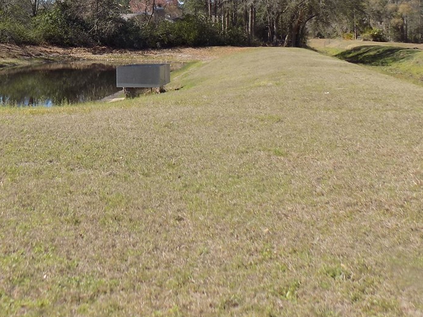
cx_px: 122
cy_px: -15
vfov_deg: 25.9
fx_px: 648
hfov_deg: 35.6
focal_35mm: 53
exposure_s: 1/800
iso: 80
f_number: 3.1
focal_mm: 4
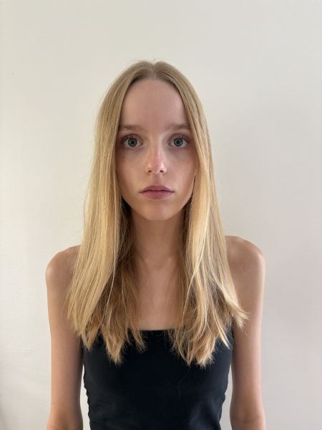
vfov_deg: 67.3
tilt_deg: -3.8
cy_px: 215
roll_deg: +0.2
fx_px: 322
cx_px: 161
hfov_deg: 53.1
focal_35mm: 26
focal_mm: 5.96
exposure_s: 1/60
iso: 125
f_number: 1.6
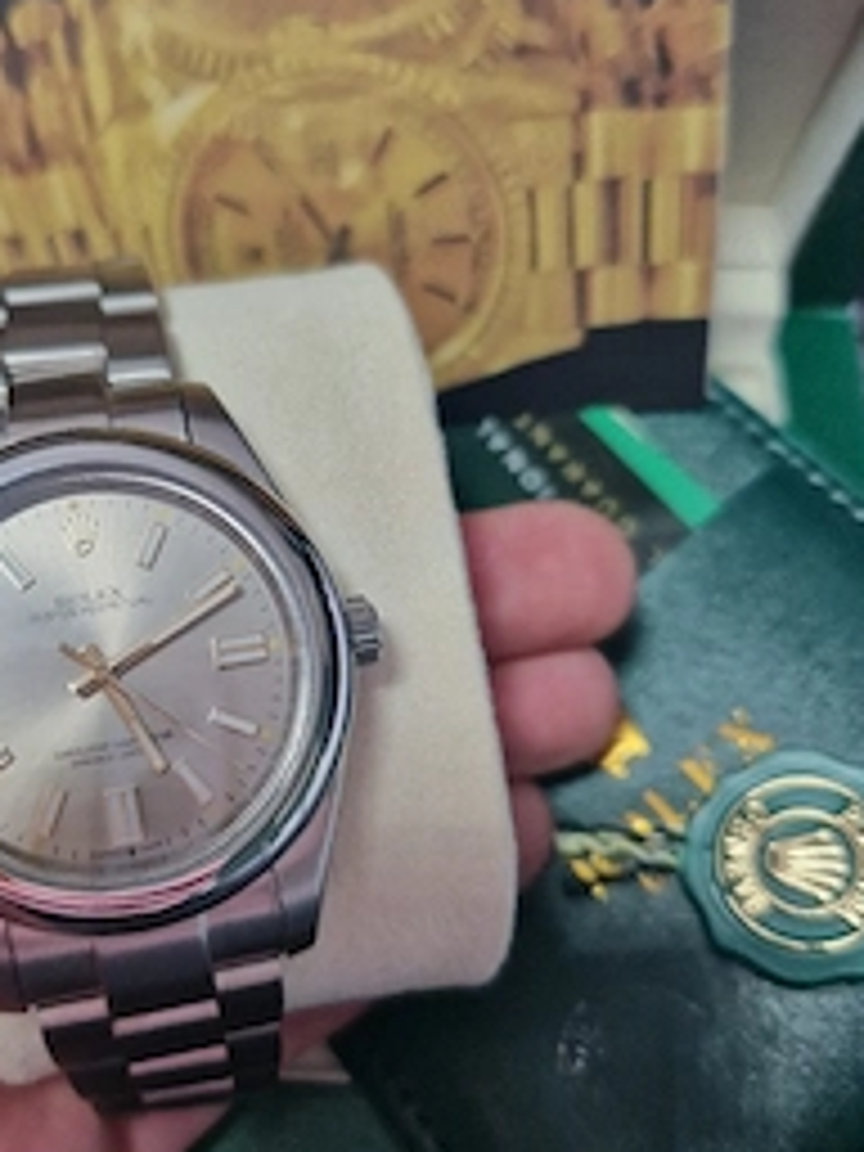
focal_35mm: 36
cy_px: 572
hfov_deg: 39.1
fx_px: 1198
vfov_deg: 51.4
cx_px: 270
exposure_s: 1/50
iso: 500
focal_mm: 5.4
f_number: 1.8
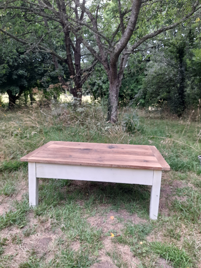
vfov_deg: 69.4
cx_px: 100
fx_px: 194
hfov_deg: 54.9
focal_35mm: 25
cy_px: 134
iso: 25
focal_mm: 4.6
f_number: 2
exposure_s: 1/50
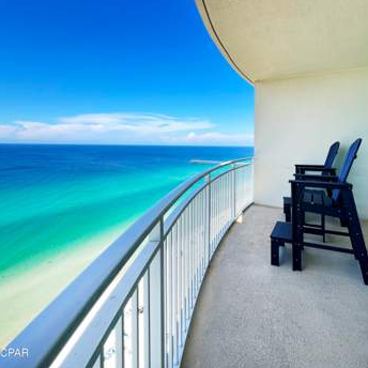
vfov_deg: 87.4
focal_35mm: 16
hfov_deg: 86.4
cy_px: 177
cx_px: 220
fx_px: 192
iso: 32
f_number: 1.8
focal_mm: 1.57
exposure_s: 1/313
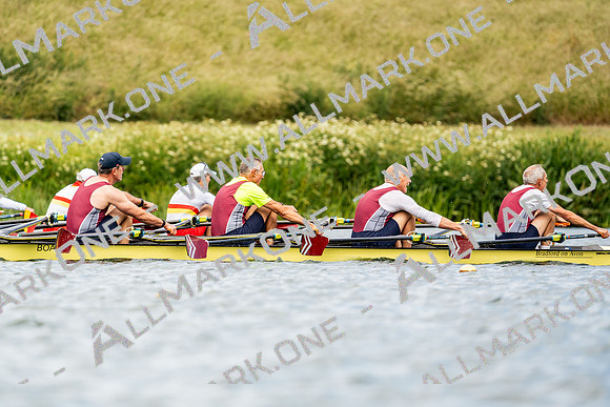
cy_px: 204
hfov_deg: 4.3
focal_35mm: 481
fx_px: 8152
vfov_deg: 2.9
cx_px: 305
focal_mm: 481
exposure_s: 1/2000
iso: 400
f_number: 6.3
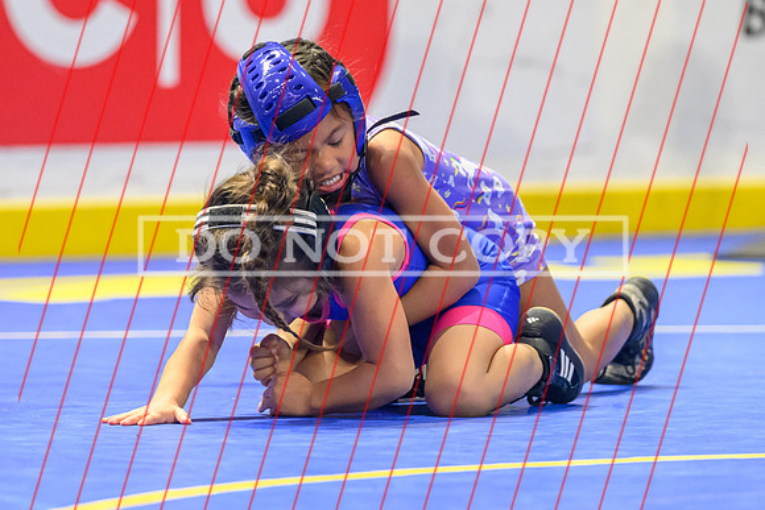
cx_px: 374
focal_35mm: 379
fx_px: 8045
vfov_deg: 3.6
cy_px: 298
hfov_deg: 5.4
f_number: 3.2
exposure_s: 1/800
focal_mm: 200
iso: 5600
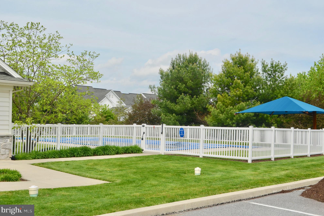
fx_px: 387
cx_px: 165
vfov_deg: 31.2
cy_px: 106
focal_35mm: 43
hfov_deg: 45.4
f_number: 9
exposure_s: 1/320
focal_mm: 28
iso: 100
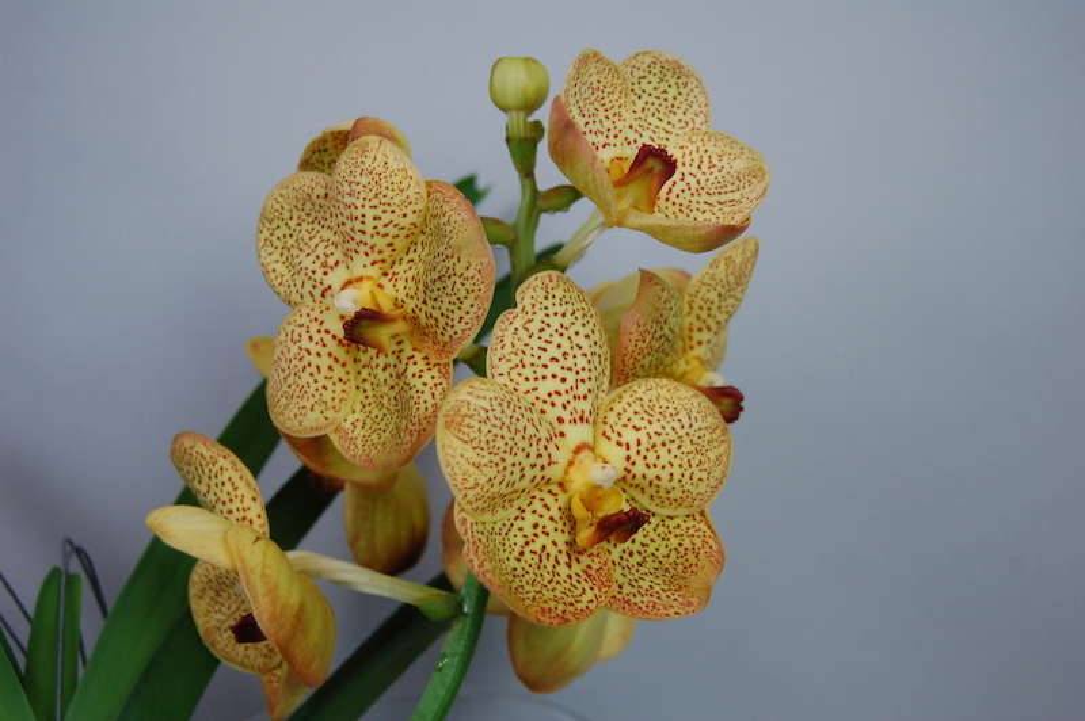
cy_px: 360
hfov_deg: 41.1
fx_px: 1445
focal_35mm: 48
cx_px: 542
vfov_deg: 28.0
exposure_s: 1/80
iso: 400
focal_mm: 32
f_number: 5
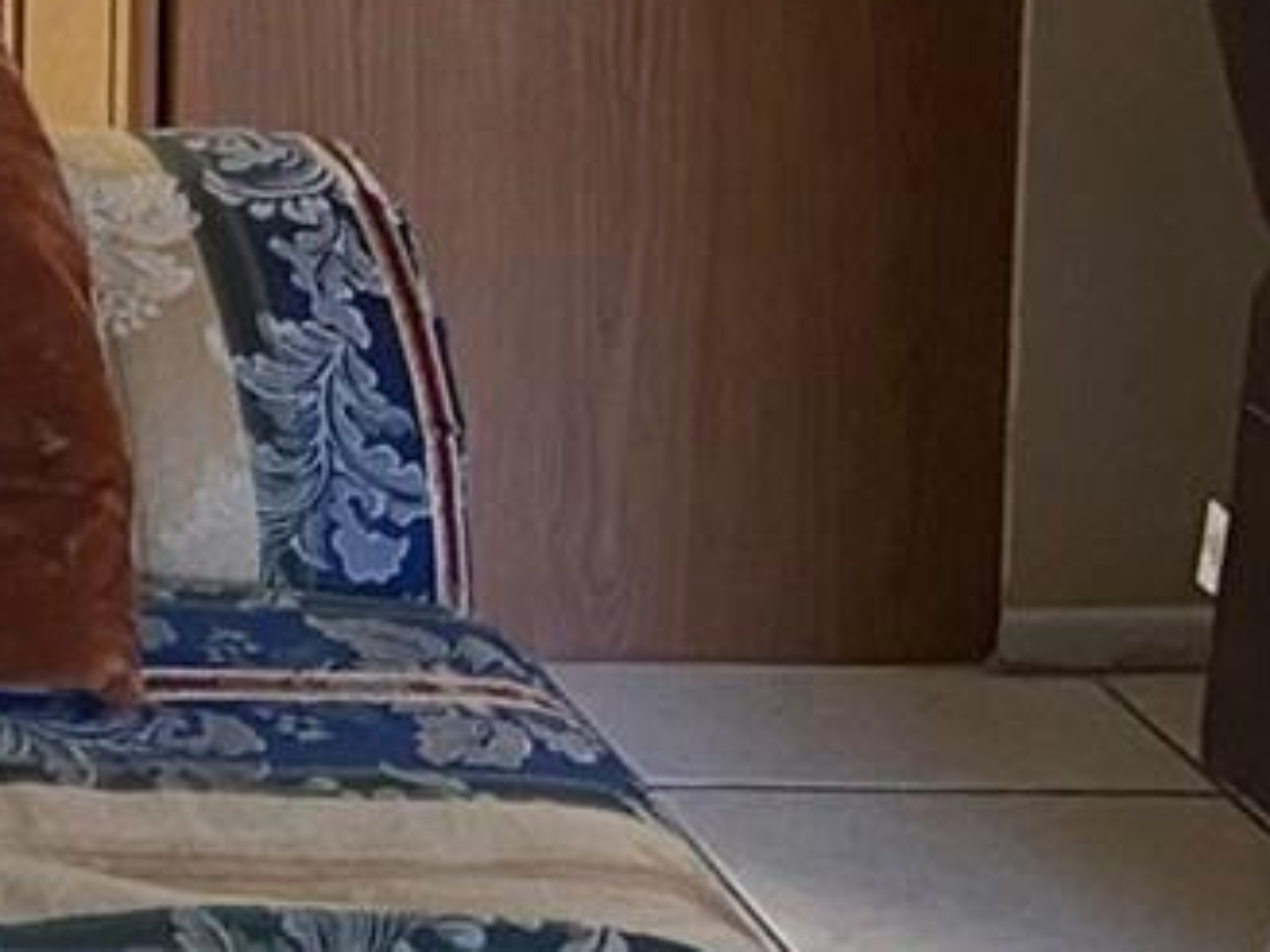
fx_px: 4659
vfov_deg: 11.0
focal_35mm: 127
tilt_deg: -7.6
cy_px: -704
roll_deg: +1.3
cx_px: -1479
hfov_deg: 12.9
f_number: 1.8
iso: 160
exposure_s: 1/60
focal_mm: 4.25
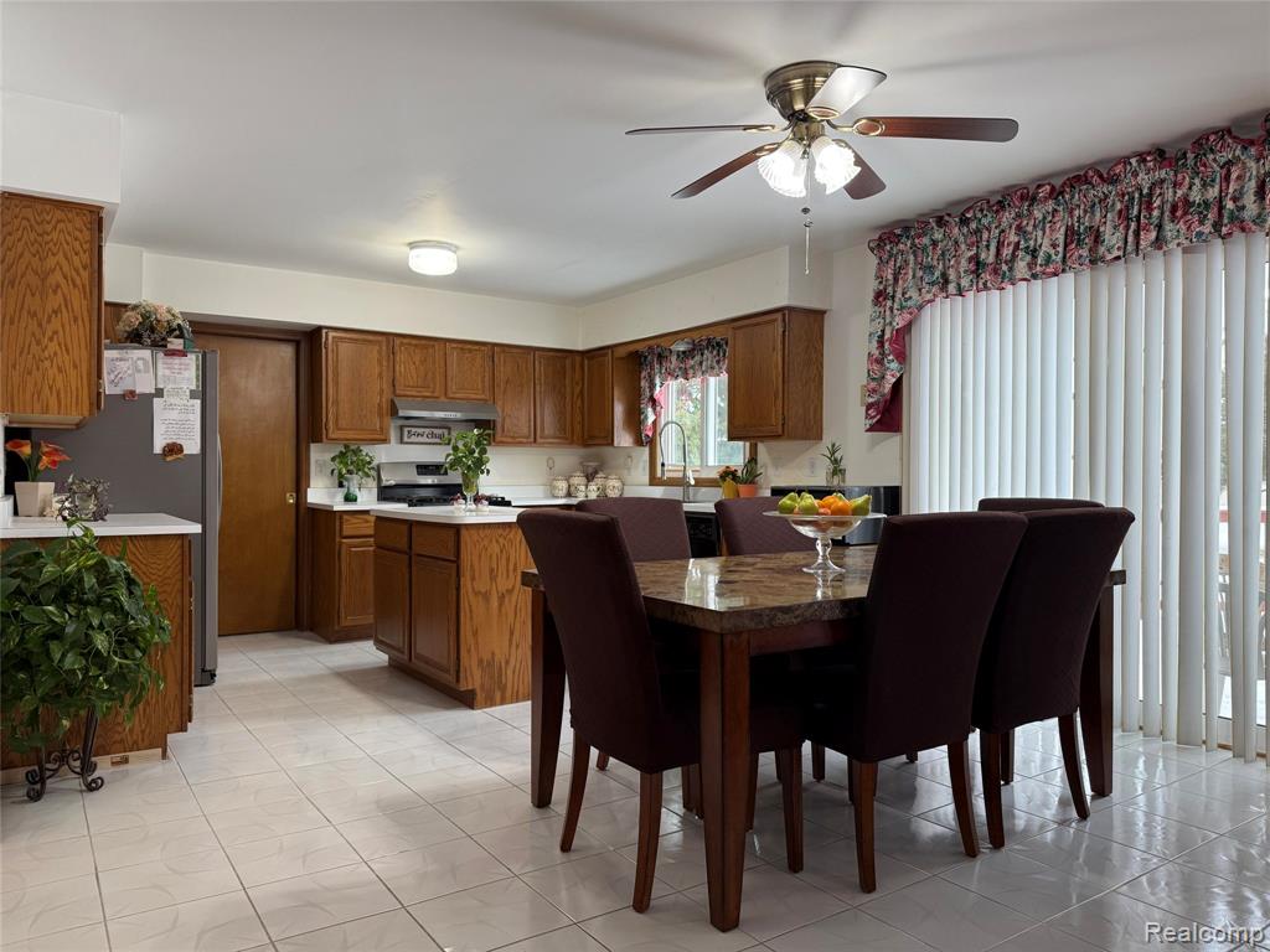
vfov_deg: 56.8
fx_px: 881
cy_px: 476
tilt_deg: -0.1
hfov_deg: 71.6
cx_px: 635
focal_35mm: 24
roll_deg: -0.9
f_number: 1.78
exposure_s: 1/60
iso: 125
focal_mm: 6.76
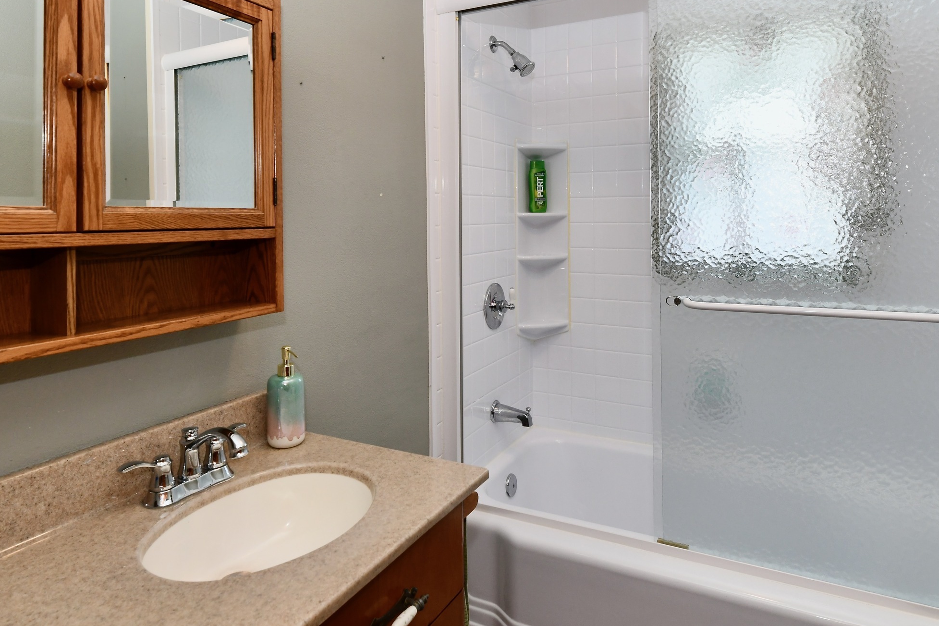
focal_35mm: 22
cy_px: 232
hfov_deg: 78.6
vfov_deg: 56.5
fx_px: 574
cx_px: 477
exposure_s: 1/60
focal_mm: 14
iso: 640
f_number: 6.3
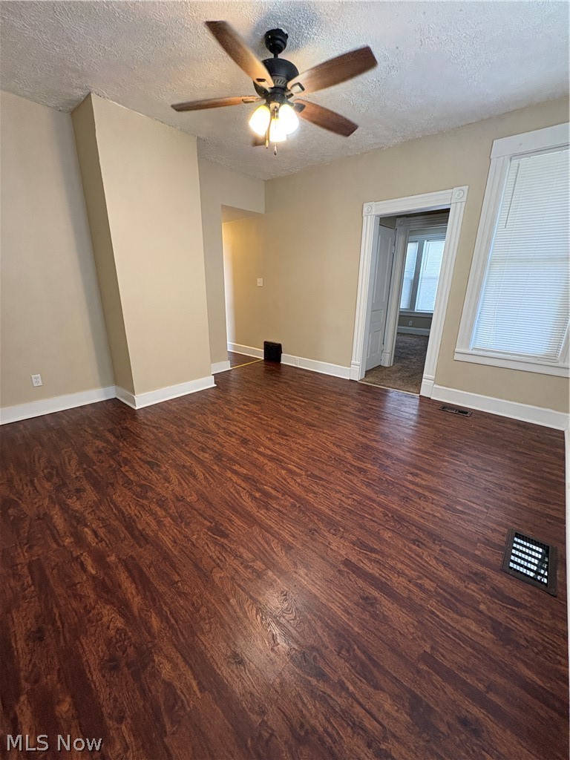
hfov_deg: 85.7
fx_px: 307
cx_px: 285
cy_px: 380
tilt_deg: -18.2
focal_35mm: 14
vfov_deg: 102.1
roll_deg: -0.4
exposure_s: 1/60
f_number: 2.2
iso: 320
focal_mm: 2.22
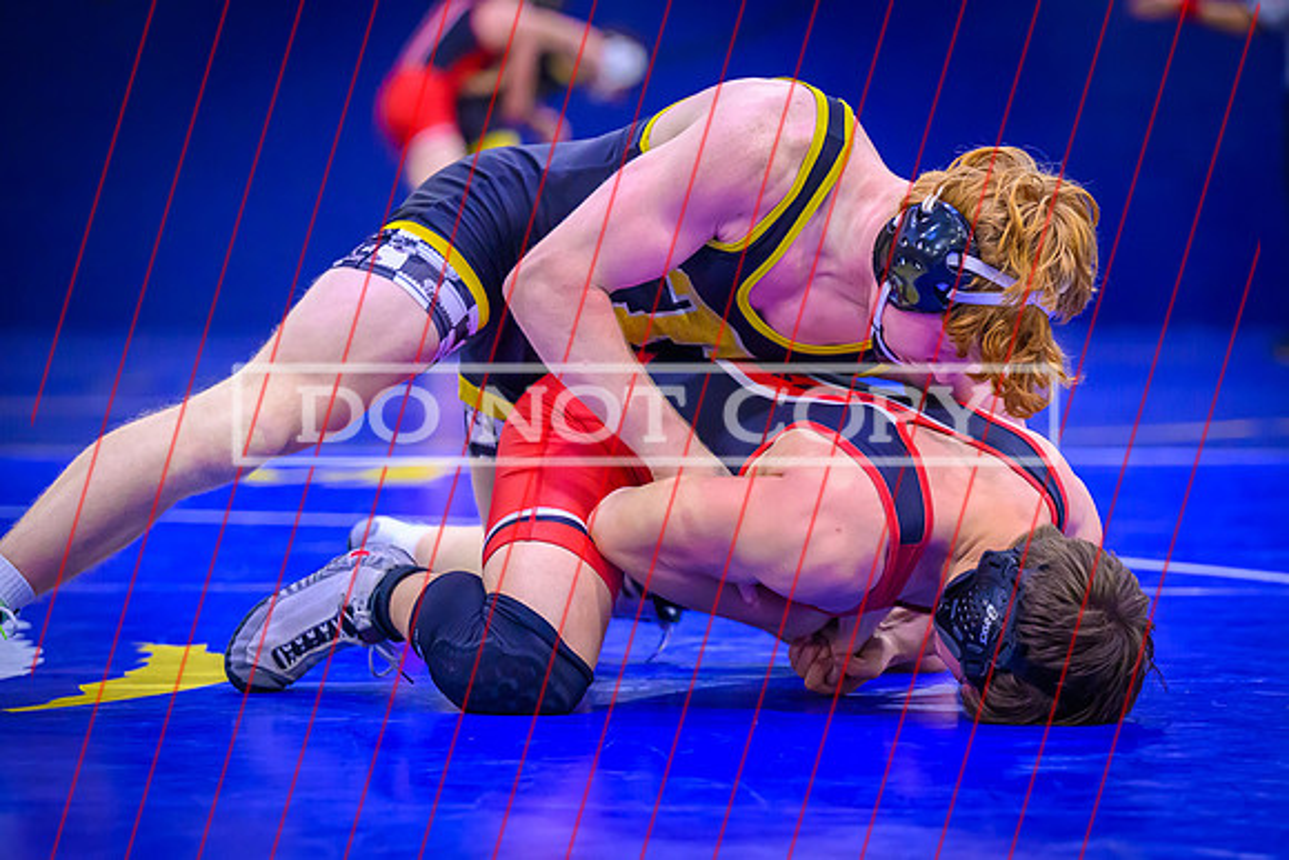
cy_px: 483
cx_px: 834
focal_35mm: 160
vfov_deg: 8.6
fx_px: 5723
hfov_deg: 12.8
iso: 5000
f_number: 2.8
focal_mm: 120
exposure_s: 1/640
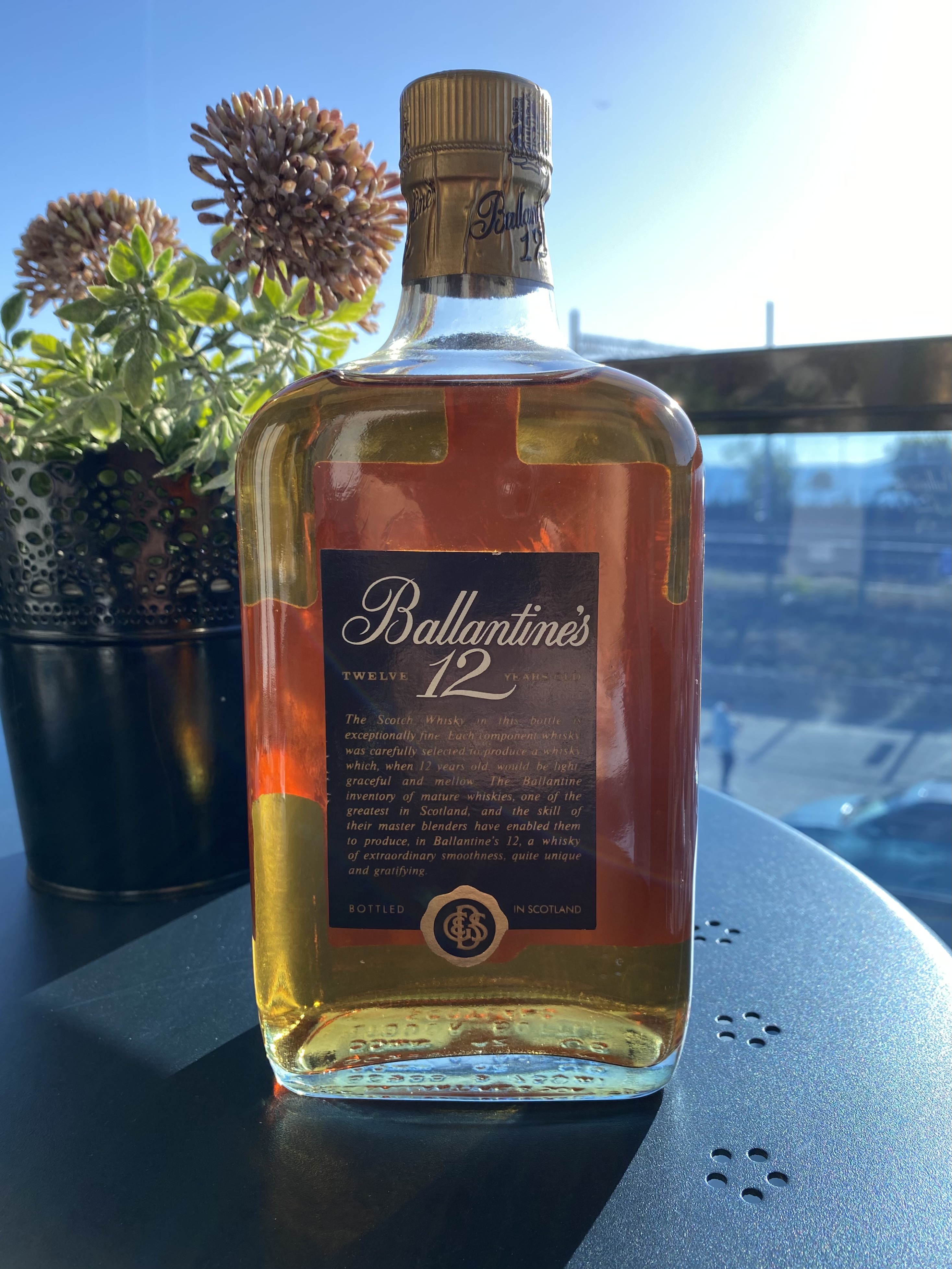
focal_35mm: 26
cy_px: 634
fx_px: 953
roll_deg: +1.0
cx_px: 476
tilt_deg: -7.8
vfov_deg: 67.3
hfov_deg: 53.1
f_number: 1.8
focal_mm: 4.25
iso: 32
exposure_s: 1/431
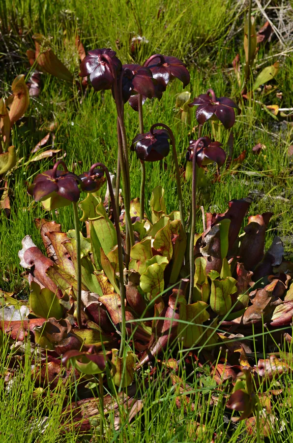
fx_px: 1288
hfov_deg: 13.0
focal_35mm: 105
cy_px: 222
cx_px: 146
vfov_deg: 19.5
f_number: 8
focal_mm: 70
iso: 100
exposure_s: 1/320
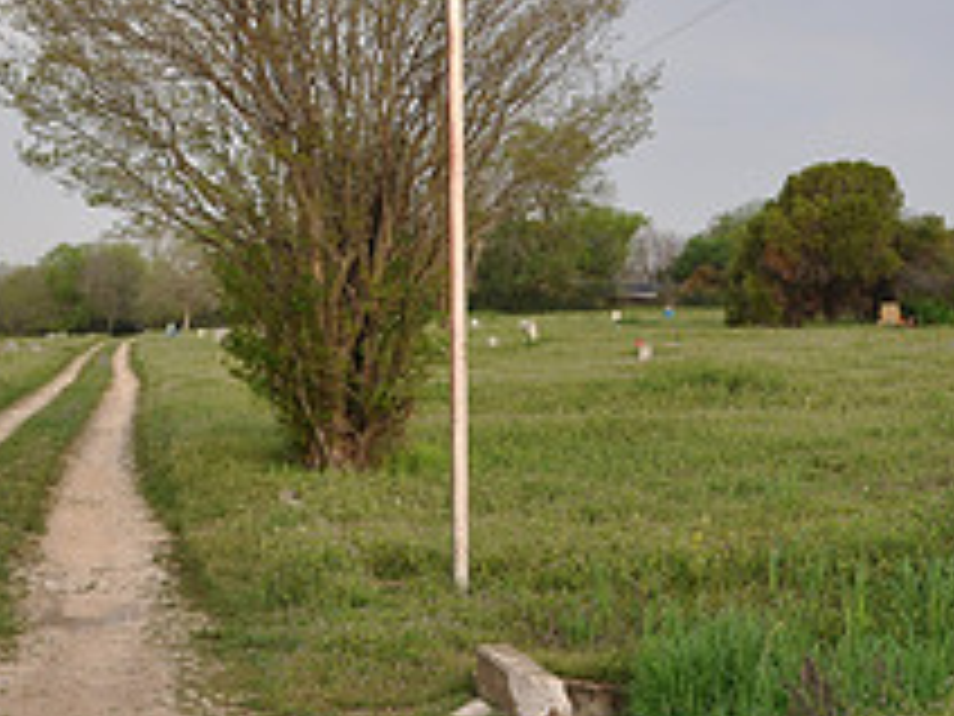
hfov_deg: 26.8
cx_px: 162
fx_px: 1957
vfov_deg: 19.9
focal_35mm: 71
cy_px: -47
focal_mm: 18
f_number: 5.6
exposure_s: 1/125
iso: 200
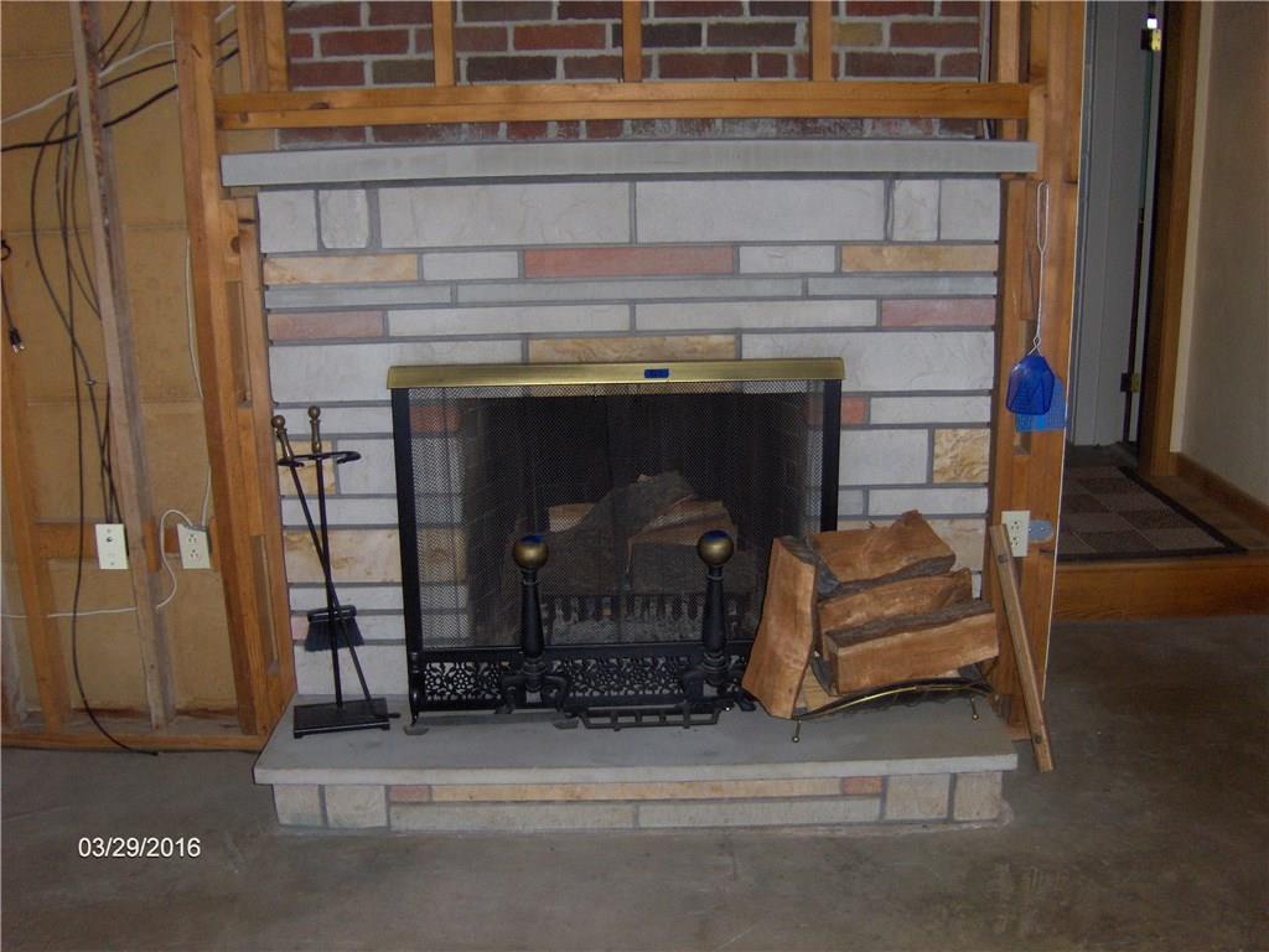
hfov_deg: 52.6
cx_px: 634
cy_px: 476
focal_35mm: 35
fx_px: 1283
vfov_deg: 40.7
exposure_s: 1/60
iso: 136
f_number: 2.8
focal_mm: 7.5
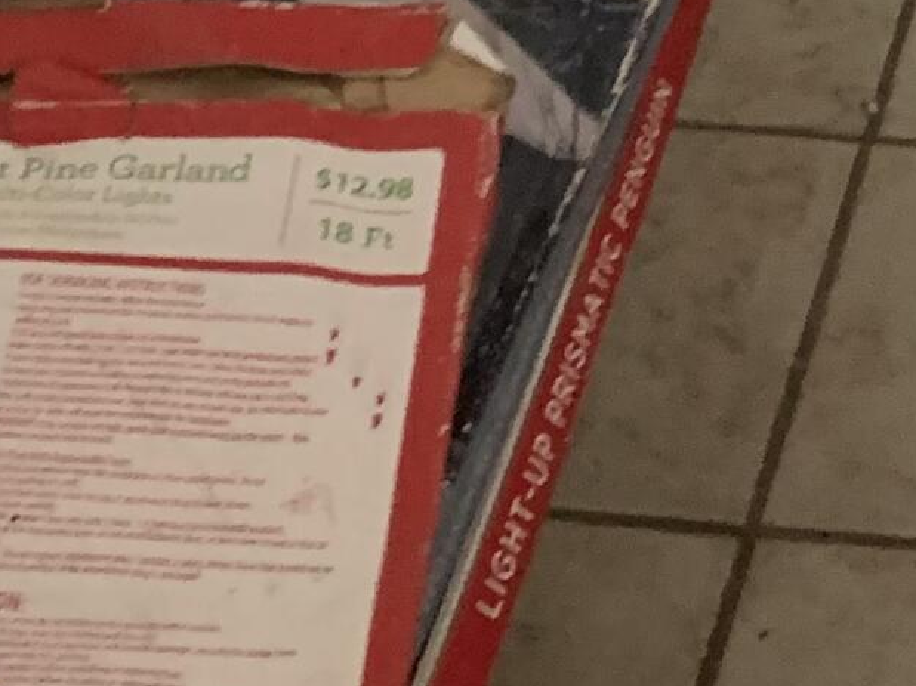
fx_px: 3334
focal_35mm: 126
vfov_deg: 10.5
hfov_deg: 14.9
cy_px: -804
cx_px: 1234
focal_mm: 4.25
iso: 500
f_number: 1.8
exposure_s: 1/30
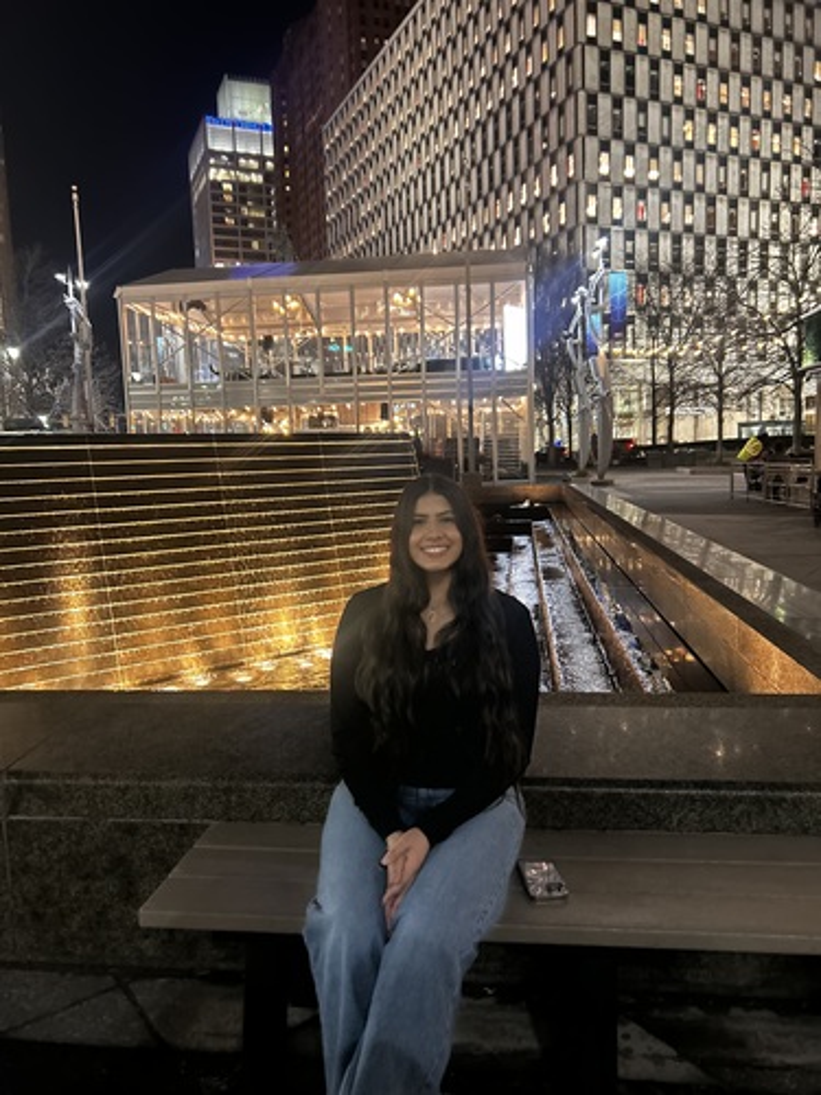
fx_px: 822
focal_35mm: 26
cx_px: 410
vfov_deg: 67.3
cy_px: 548
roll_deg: +2.0
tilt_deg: -6.5
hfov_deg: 53.1
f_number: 1.5
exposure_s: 1/30
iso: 500
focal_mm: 5.7
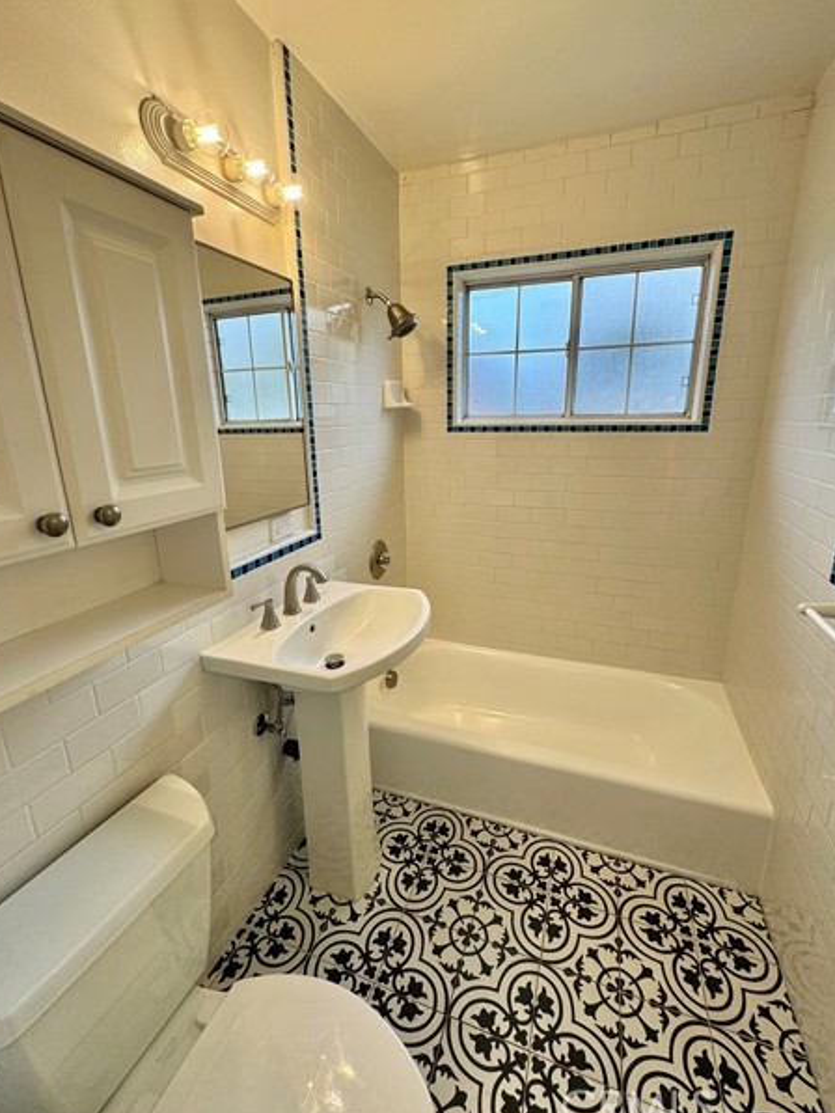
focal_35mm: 15
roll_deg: +2.1
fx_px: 482
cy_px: 537
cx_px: 421
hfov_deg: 81.8
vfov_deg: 98.1
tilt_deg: -16.2
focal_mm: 2.22
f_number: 2.2
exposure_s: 1/185
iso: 40
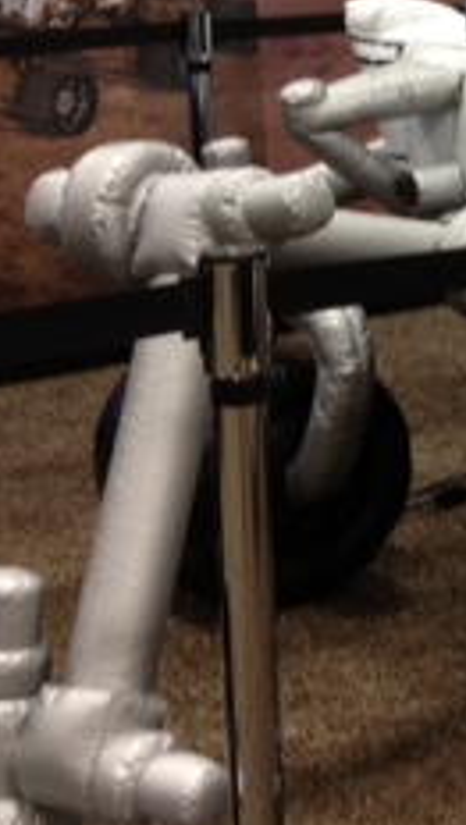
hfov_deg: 10.4
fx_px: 2300
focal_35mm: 105
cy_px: 75
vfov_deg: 19.9
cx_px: 992
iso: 100
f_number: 2.4
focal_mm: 4.28
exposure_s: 1/20
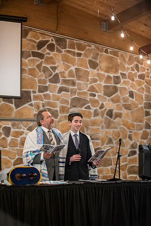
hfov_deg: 19.5
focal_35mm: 70
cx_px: 76
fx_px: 440
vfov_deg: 28.8
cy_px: 113
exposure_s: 1/60
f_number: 2.8
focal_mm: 70
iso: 3200
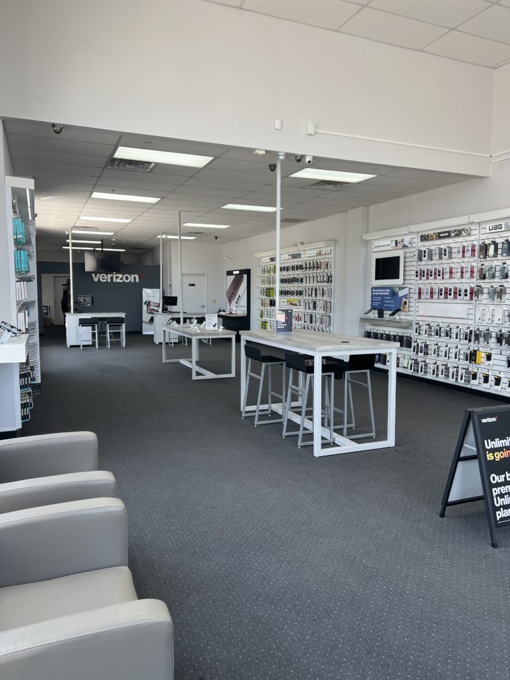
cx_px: 255
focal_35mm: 26
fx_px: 511
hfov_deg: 53.1
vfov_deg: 67.3
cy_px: 340
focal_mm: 5.7
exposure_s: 1/270
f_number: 1.5
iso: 40
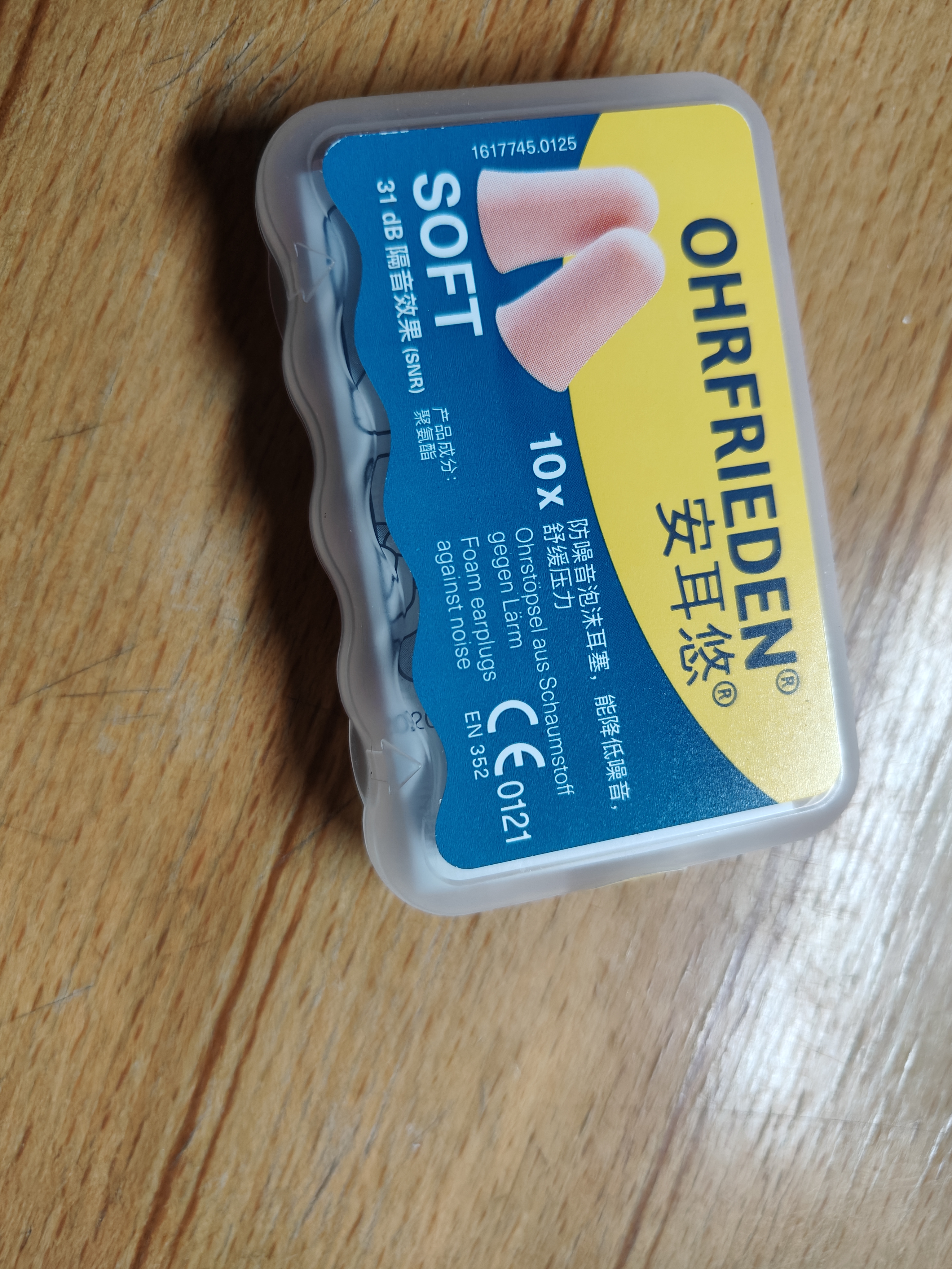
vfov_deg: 71.6
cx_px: 476
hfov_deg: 56.8
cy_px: 634
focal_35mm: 24
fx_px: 880
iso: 200
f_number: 1.8
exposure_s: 1/54
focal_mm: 5.59
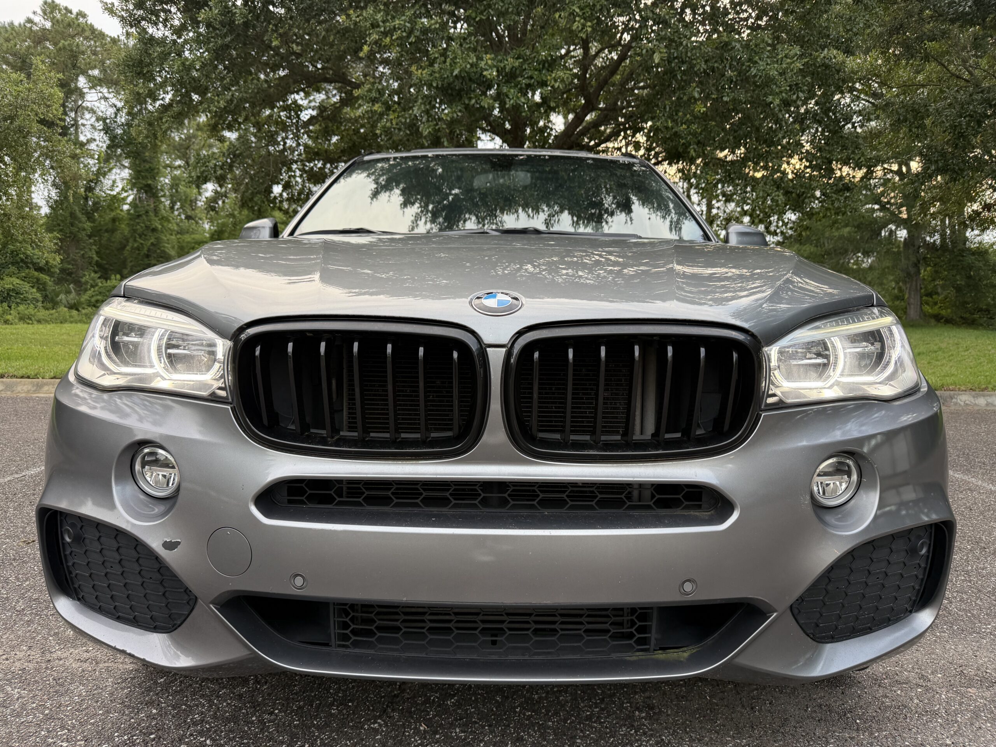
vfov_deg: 56.8
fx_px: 691
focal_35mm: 24
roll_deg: -0.2
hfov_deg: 71.6
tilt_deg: -4.4
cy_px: 374
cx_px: 498
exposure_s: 1/251
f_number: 1.78
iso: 100
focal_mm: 6.76
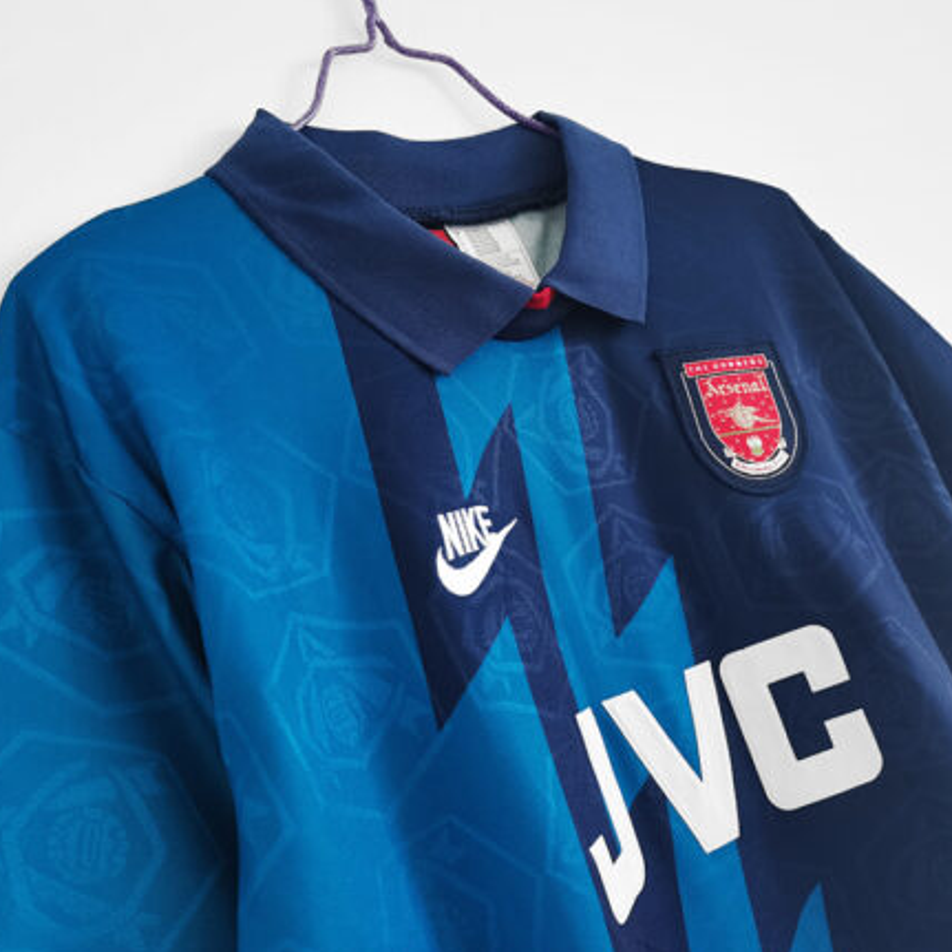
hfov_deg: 51.1
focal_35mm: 32
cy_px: 490
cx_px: 506
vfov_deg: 51.1
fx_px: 996
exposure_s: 1/50
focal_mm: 5.58
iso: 250
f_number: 1.8
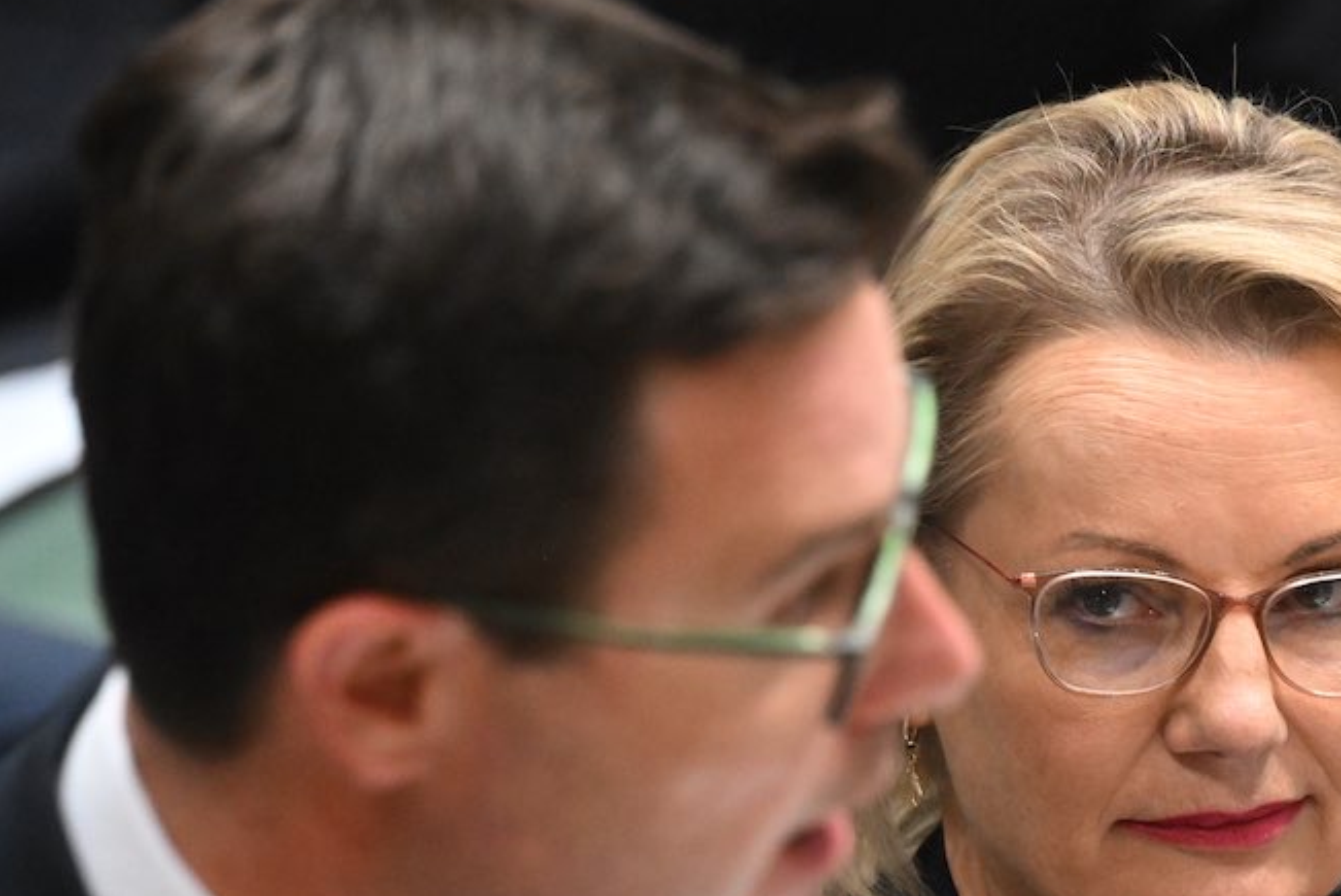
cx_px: 857
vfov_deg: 2.0
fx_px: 25756
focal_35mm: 691
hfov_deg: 3.0
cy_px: 520
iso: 8000
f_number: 8
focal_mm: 500
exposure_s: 1/80
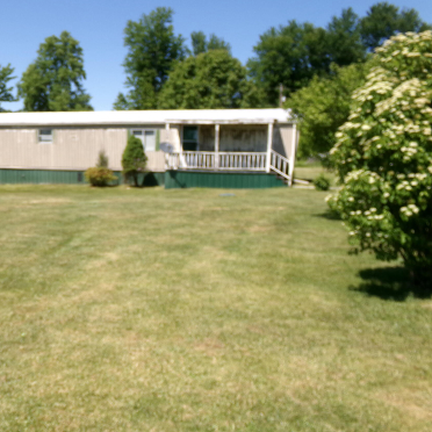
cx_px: 88
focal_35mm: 38
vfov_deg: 43.8
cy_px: 230
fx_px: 537
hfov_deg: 42.0
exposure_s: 1/640
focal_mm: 4.3
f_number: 3.7
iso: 100
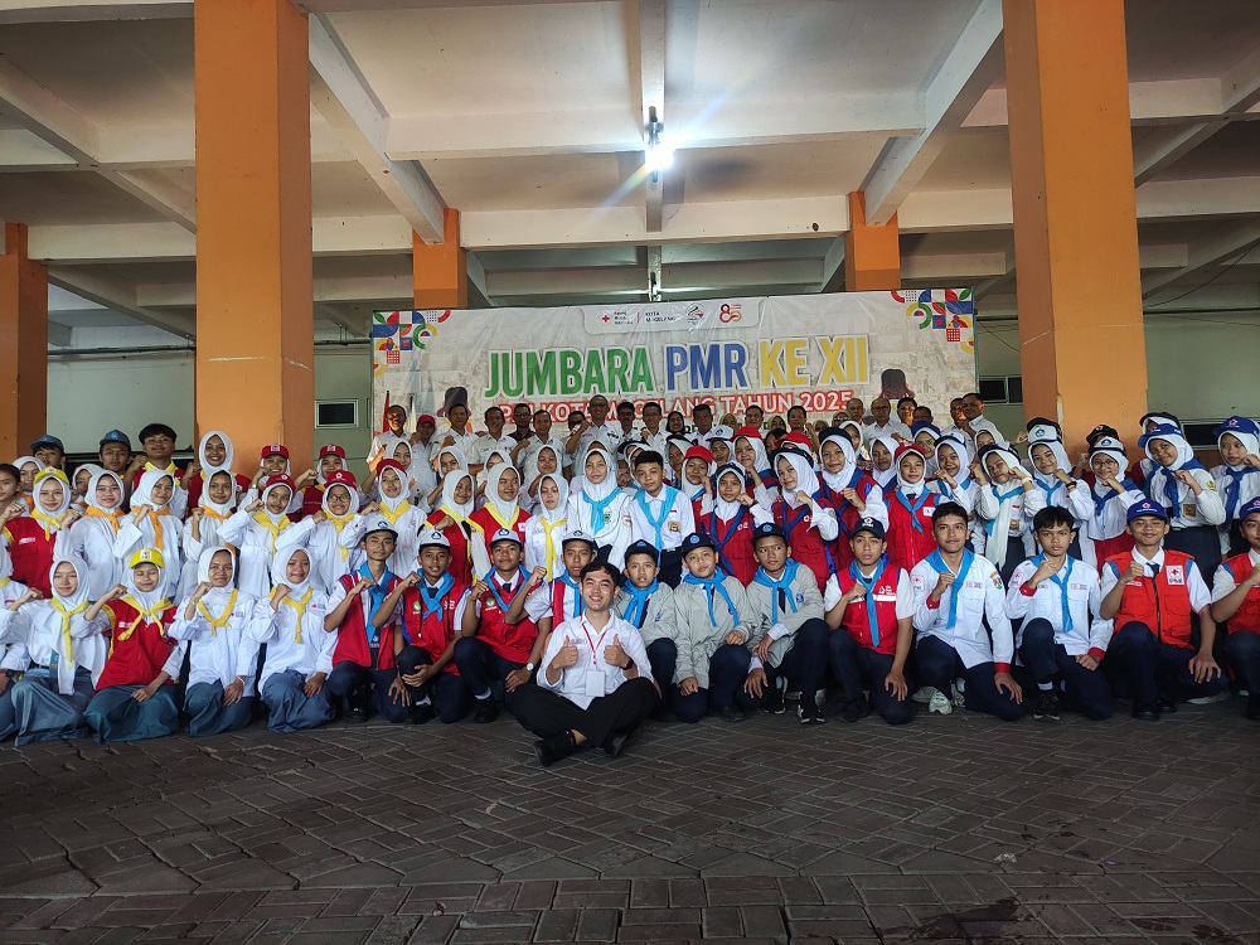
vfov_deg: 54.9
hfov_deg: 69.4
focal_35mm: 25
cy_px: 472
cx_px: 630
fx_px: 910
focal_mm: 5.43
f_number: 1.89
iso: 462
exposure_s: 1/30
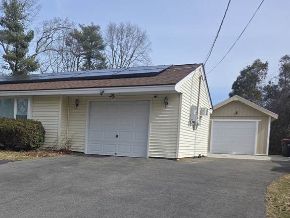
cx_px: 40
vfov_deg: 34.5
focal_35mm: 41
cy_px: 160
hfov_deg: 42.7
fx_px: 344
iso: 12
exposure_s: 1/784
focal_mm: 6.3
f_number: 1.7
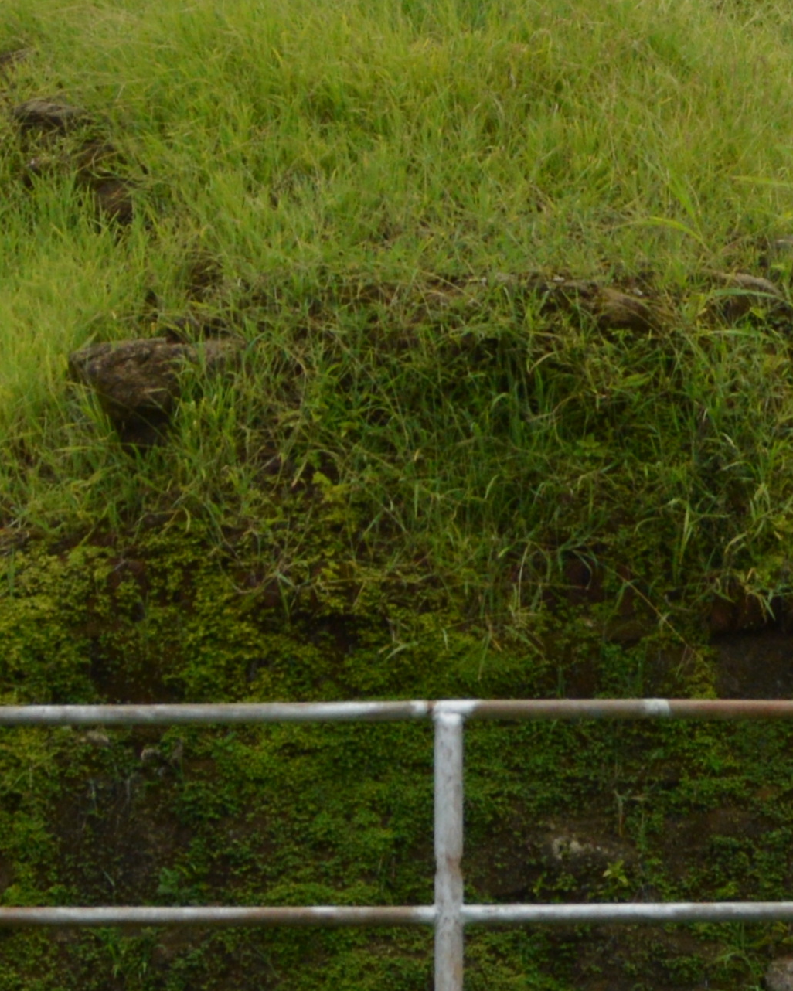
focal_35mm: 462
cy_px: 104
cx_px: 469
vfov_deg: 4.2
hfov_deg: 3.4
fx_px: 13551
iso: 400
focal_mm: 70
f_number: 6.3
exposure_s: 1/1600
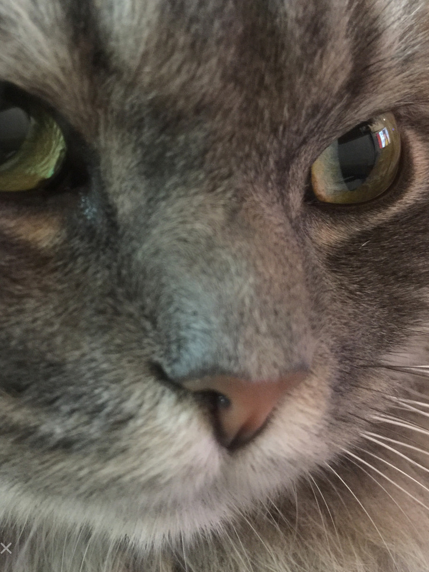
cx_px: 181
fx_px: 645
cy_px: 232
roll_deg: +7.3
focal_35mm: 39
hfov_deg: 36.7
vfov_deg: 47.6
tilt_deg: -17.5
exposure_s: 1/4
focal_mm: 4.15
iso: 125
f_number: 2.2
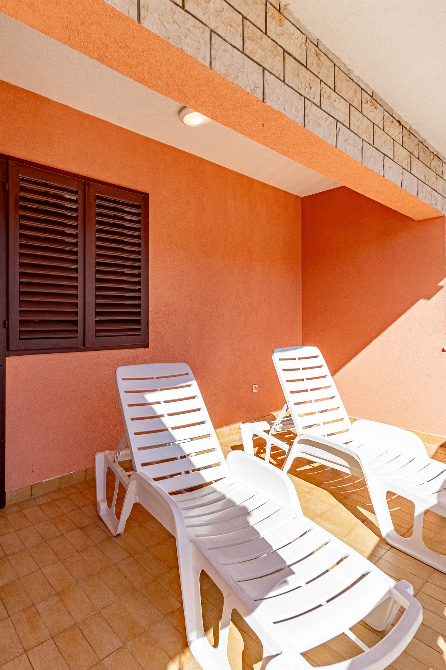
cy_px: 317
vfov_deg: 86.8
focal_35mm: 19
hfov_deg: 63.6
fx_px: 353
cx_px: 166
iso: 400
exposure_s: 1/8000
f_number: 8
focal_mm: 12
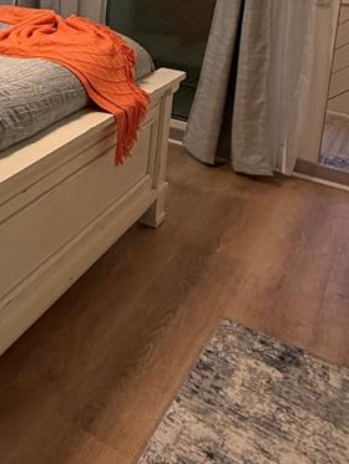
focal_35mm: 45
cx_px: -168
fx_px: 605
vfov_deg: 37.1
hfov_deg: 25.0
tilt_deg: -7.3
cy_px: -14
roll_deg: -2.3
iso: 200
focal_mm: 2.22
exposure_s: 1/60
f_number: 2.2
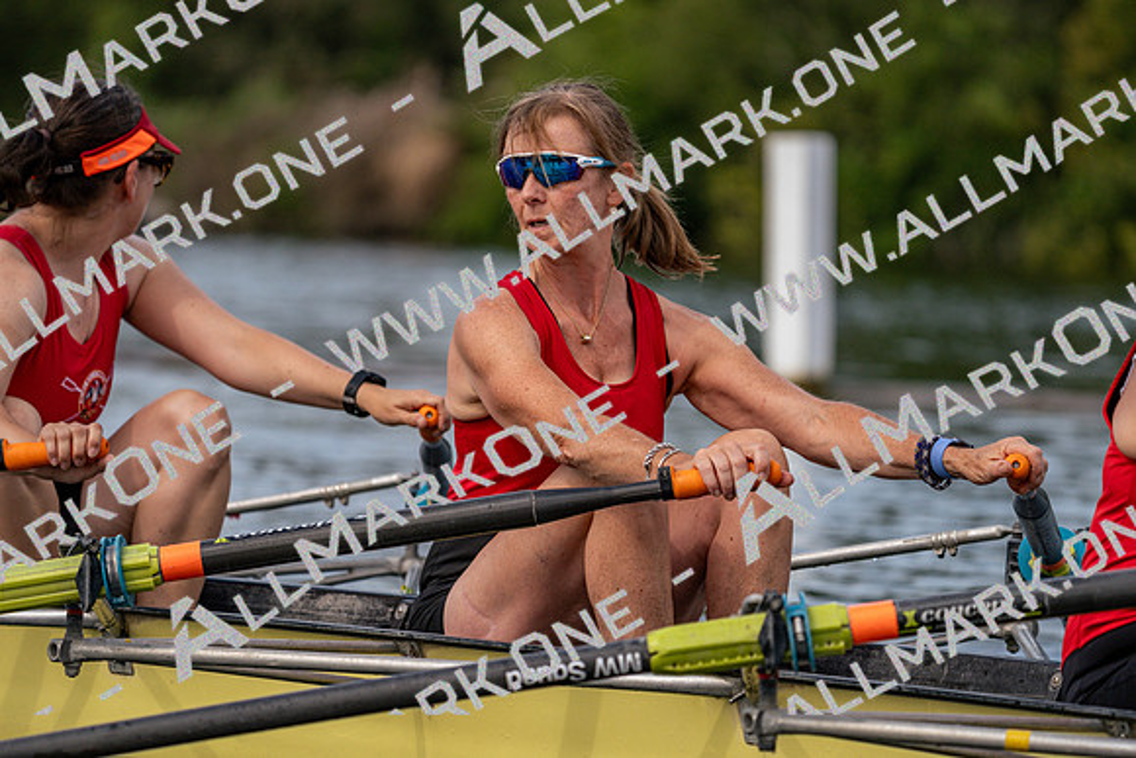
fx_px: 8743
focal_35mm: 277
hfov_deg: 7.4
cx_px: 568
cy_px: 379
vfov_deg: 5.0
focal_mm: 277
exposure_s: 1/1600
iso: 320
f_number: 5.6
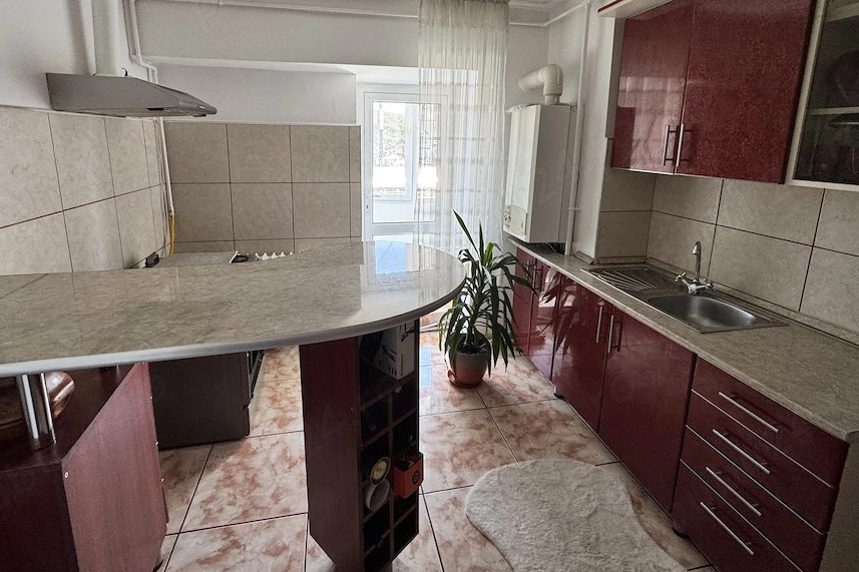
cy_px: 215
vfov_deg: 69.3
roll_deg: -1.2
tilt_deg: -10.2
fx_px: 406
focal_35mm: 17
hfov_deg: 93.2
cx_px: 411
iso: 125
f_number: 2.2
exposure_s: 1/99
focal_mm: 2.22
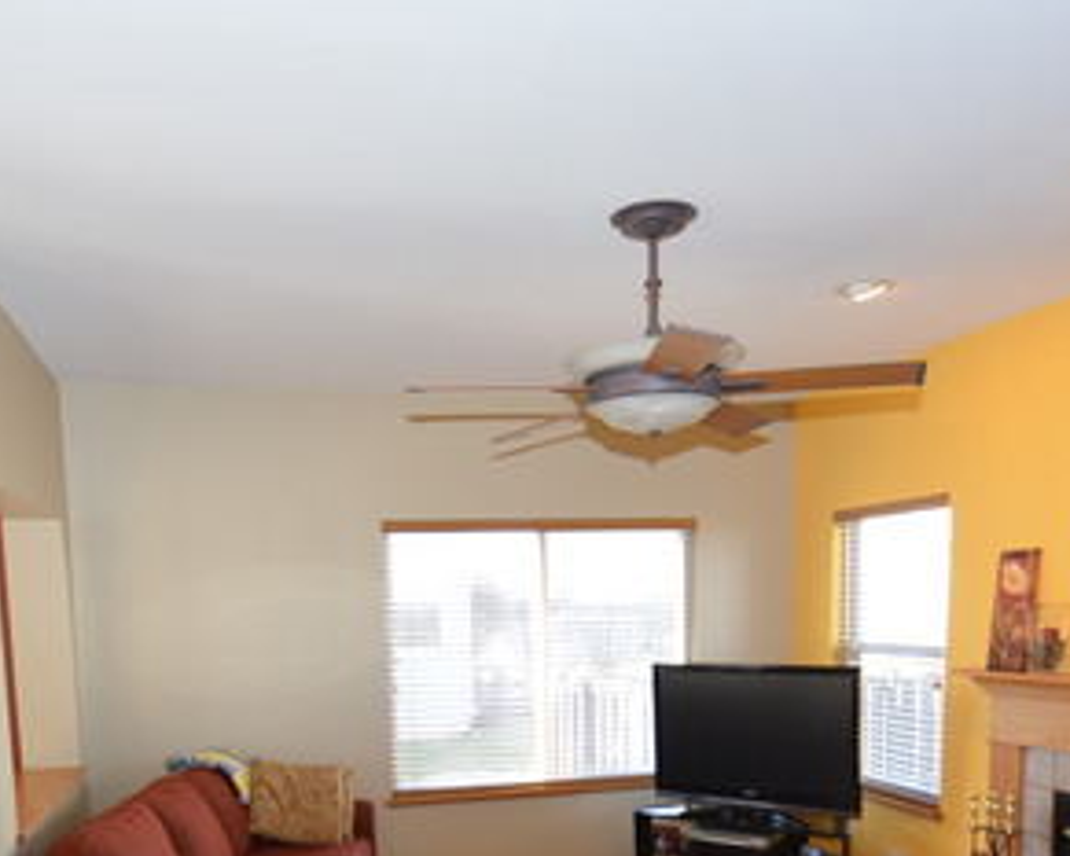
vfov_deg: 44.9
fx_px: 982
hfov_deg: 56.9
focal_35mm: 31
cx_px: 456
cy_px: 680
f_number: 4
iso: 220
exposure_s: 1/60
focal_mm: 10
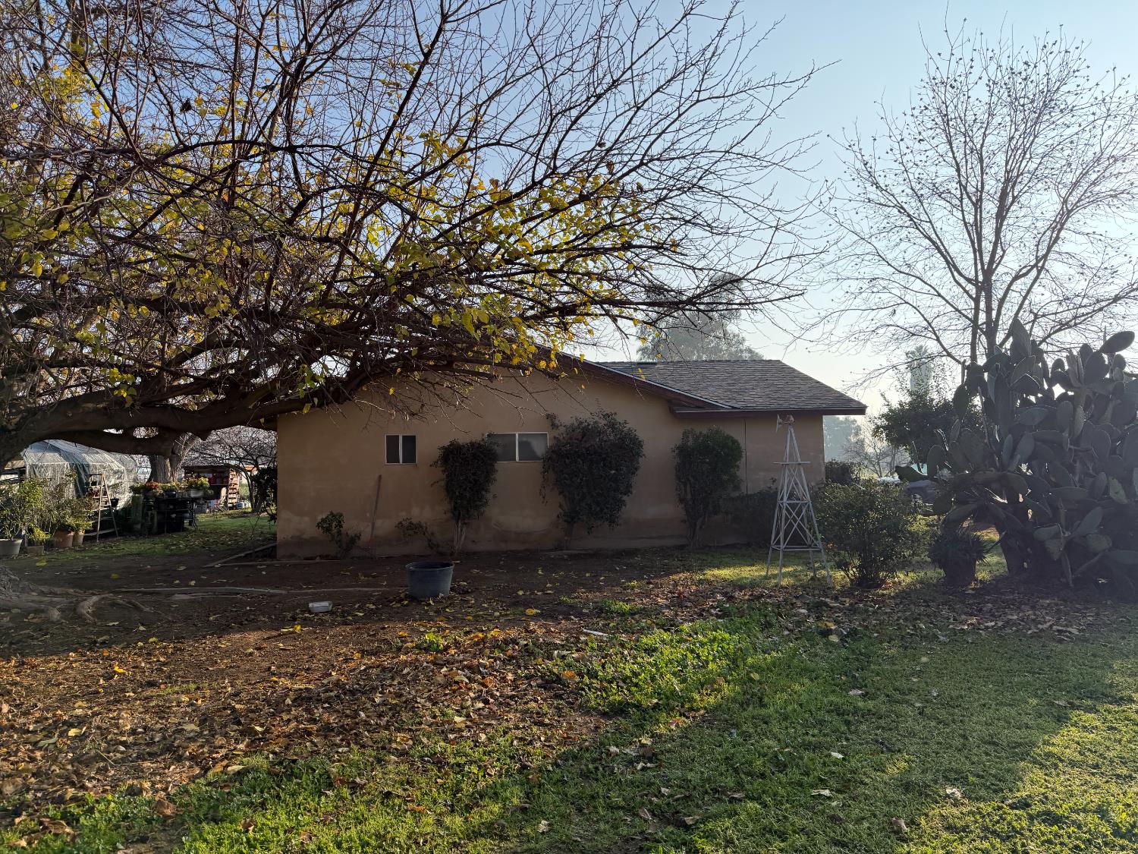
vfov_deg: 56.8
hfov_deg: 71.6
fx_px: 789
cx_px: 569
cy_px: 427
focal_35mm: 24
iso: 100
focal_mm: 6.76
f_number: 1.78
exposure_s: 1/4975
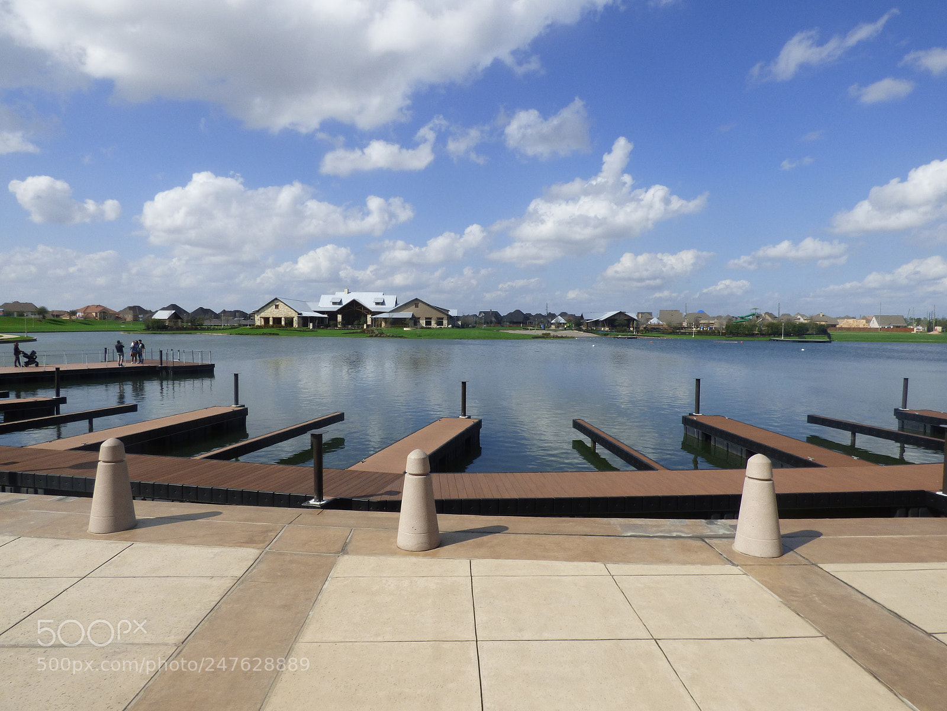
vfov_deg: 66.0
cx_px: 474
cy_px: 356
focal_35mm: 20
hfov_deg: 81.7
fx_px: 547
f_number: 3.5
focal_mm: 3.58
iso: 100
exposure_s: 1/2000
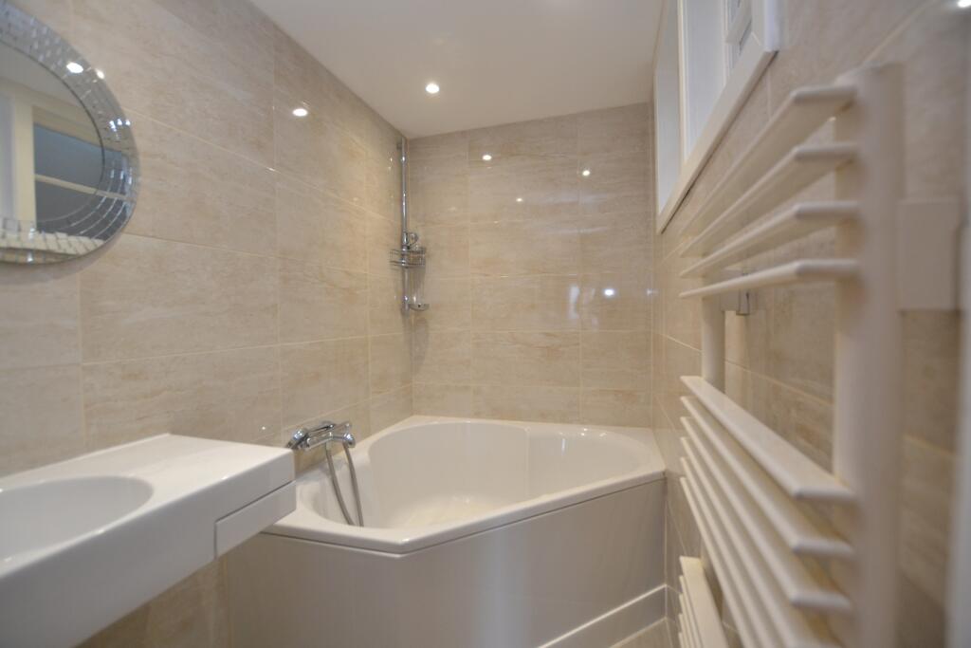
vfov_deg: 77.3
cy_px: 324
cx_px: 486
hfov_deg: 100.4
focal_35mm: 15
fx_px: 405
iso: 720
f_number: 3.5
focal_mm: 10
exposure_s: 1/60
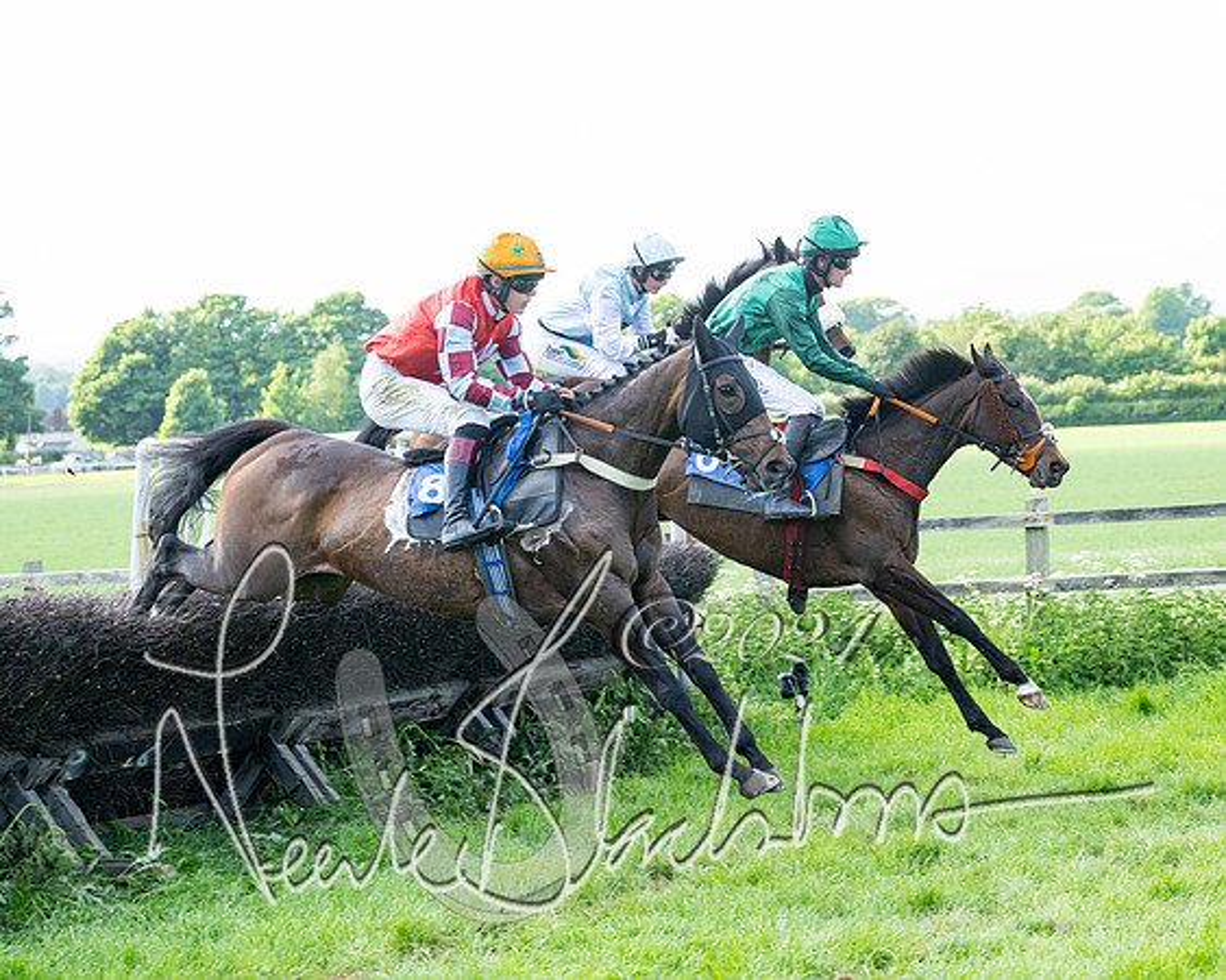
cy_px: 496
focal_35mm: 90
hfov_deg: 21.3
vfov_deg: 17.1
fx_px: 3259
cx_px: 749
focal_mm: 70
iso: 400
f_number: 4
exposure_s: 1/1000
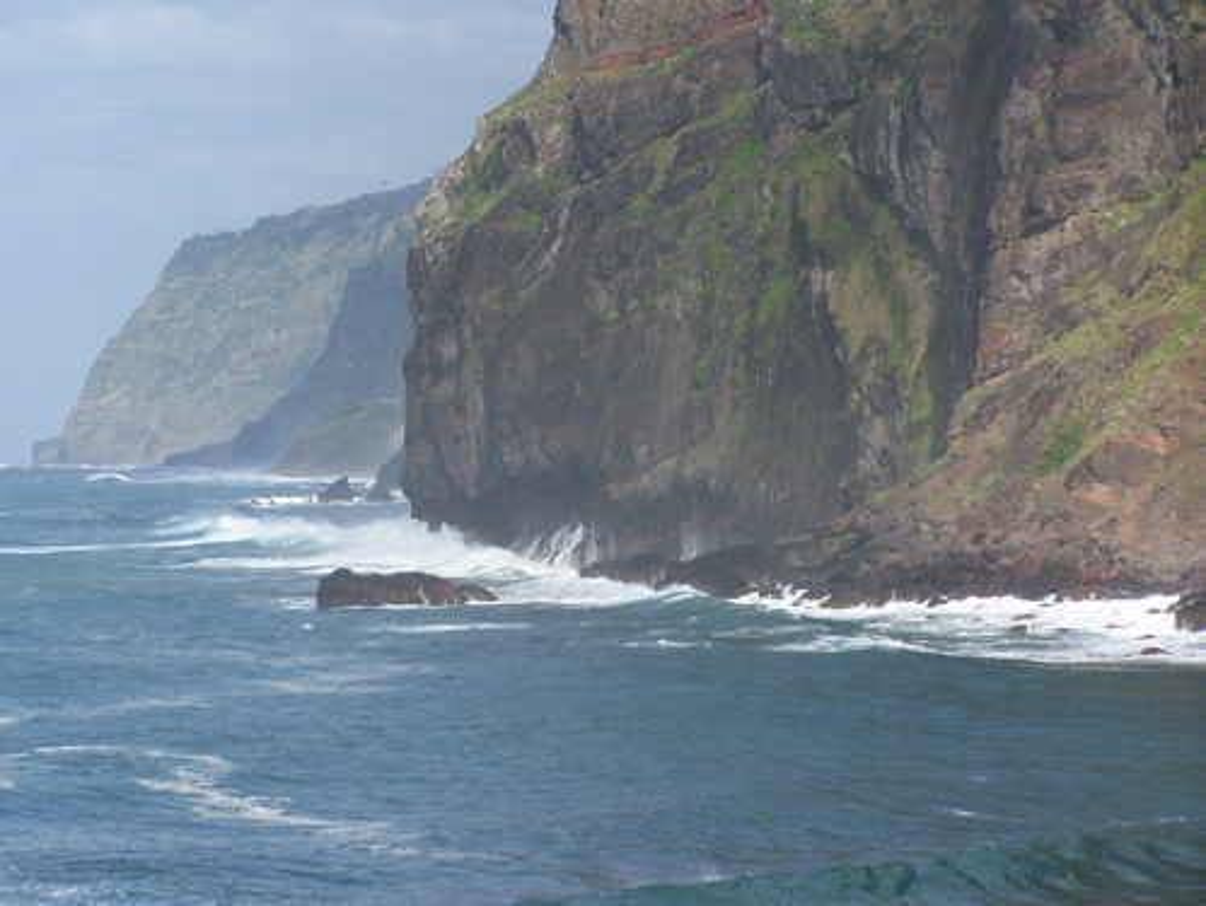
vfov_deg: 10.7
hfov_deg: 14.2
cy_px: 453
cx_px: 603
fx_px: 4846
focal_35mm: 139
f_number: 4.5
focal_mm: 23.1
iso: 80
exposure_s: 1/640
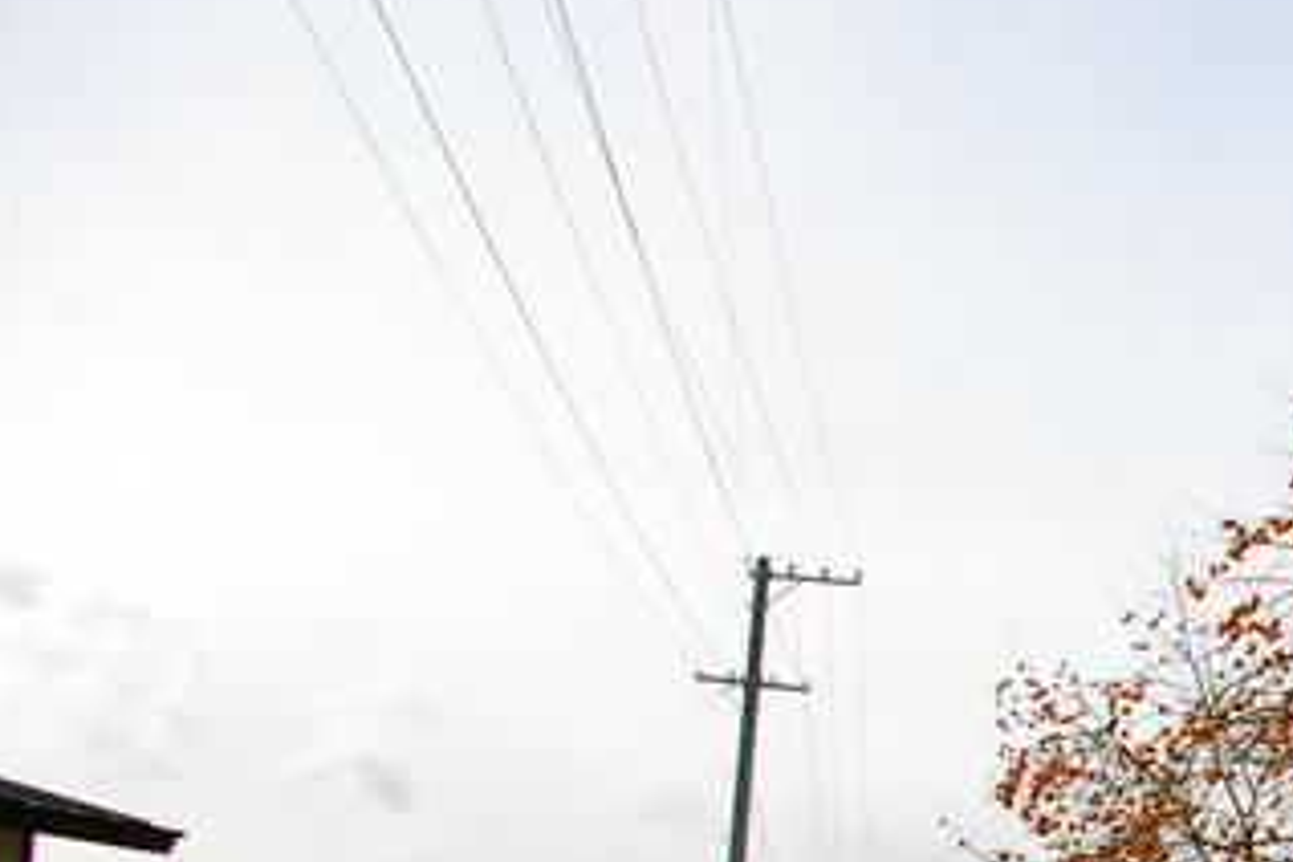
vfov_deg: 19.2
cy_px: 953
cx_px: 1614
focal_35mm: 68
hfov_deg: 26.0
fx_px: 2442
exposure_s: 1/250
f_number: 11
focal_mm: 18
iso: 200
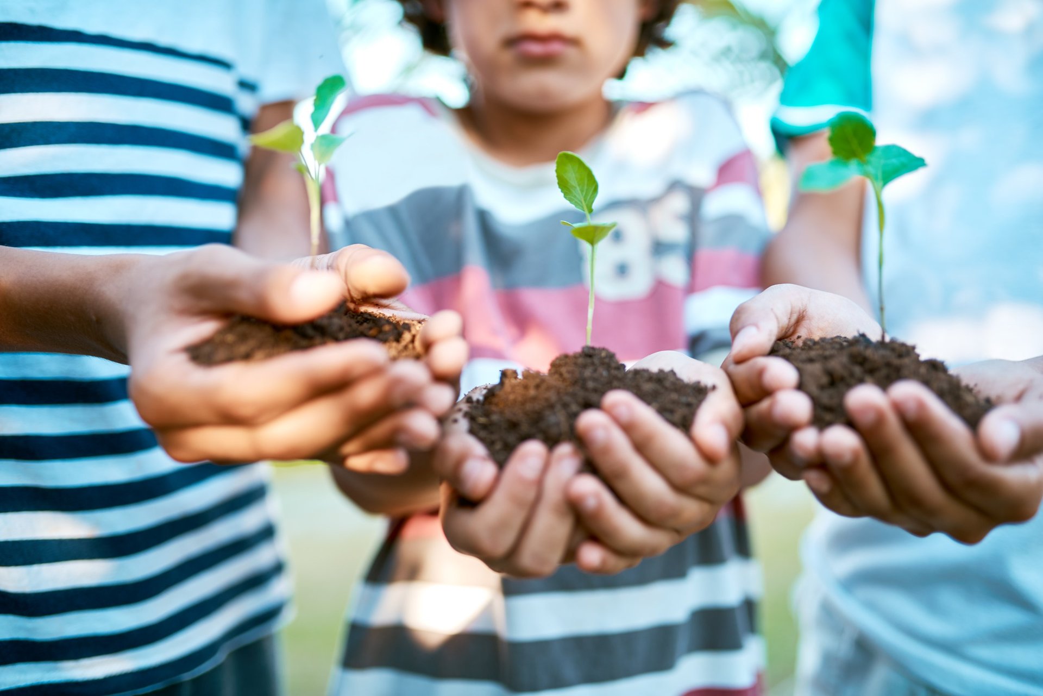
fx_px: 1014
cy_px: 348
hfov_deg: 54.4
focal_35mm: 35
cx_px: 522
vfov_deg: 37.9
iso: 100
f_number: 1.8
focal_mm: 35
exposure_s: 1/320
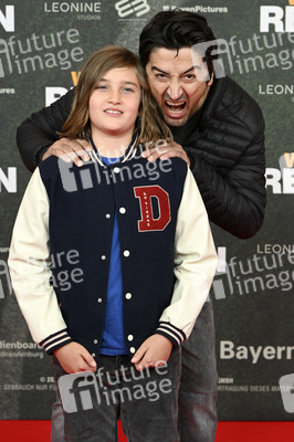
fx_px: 920
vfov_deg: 27.0
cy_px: 221
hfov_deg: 18.2
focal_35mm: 75
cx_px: 147
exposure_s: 1/200
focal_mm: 75
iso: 1000
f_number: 6.3
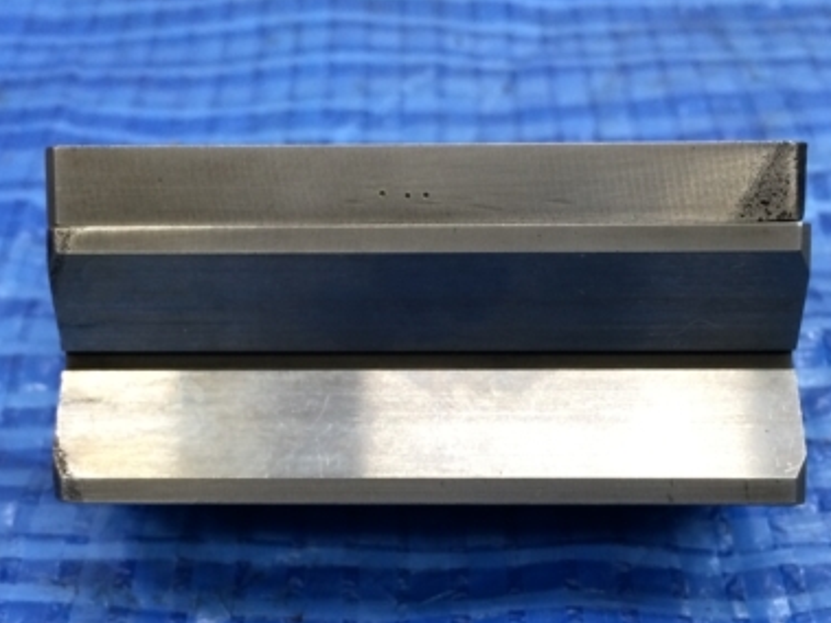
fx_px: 1176
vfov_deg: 29.6
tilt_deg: -47.5
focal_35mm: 49
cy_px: 380
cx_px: 417
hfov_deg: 38.9
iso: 100
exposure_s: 1/30
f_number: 2.2
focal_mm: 4.15
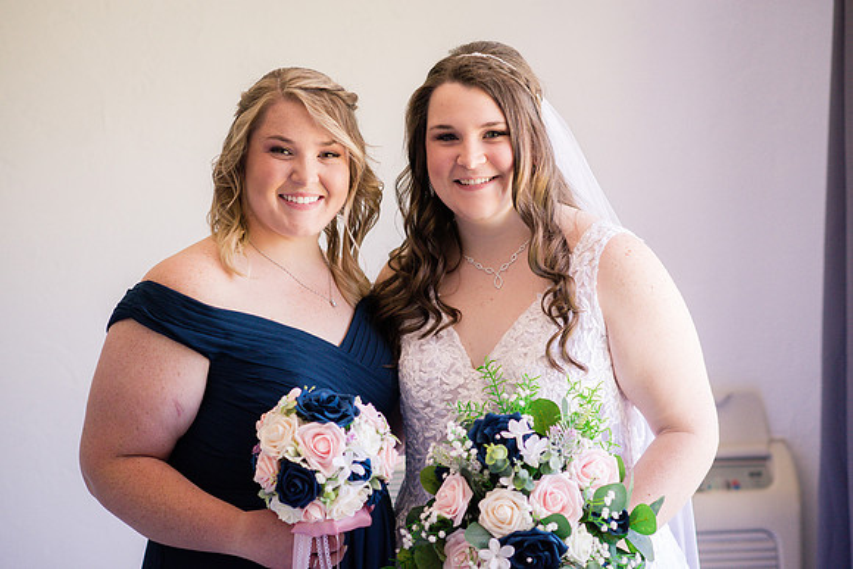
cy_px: 284
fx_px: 2014
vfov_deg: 16.1
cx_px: 426
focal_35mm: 85
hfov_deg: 23.9
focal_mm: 85
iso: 1250
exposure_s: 1/500
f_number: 2.8
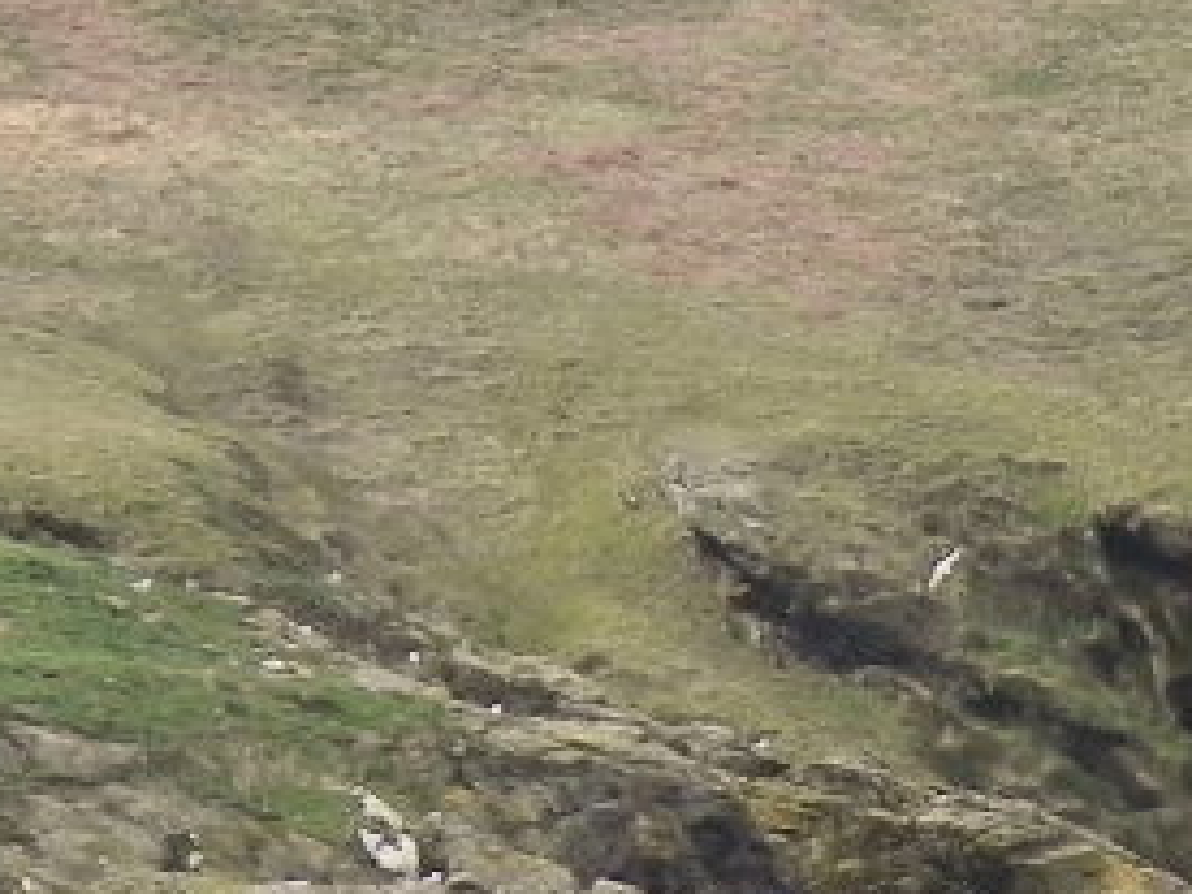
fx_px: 39462
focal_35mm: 1146
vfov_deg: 1.3
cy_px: 1883
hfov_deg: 1.7
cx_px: 2103
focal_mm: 44
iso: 160
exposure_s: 1/482
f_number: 5
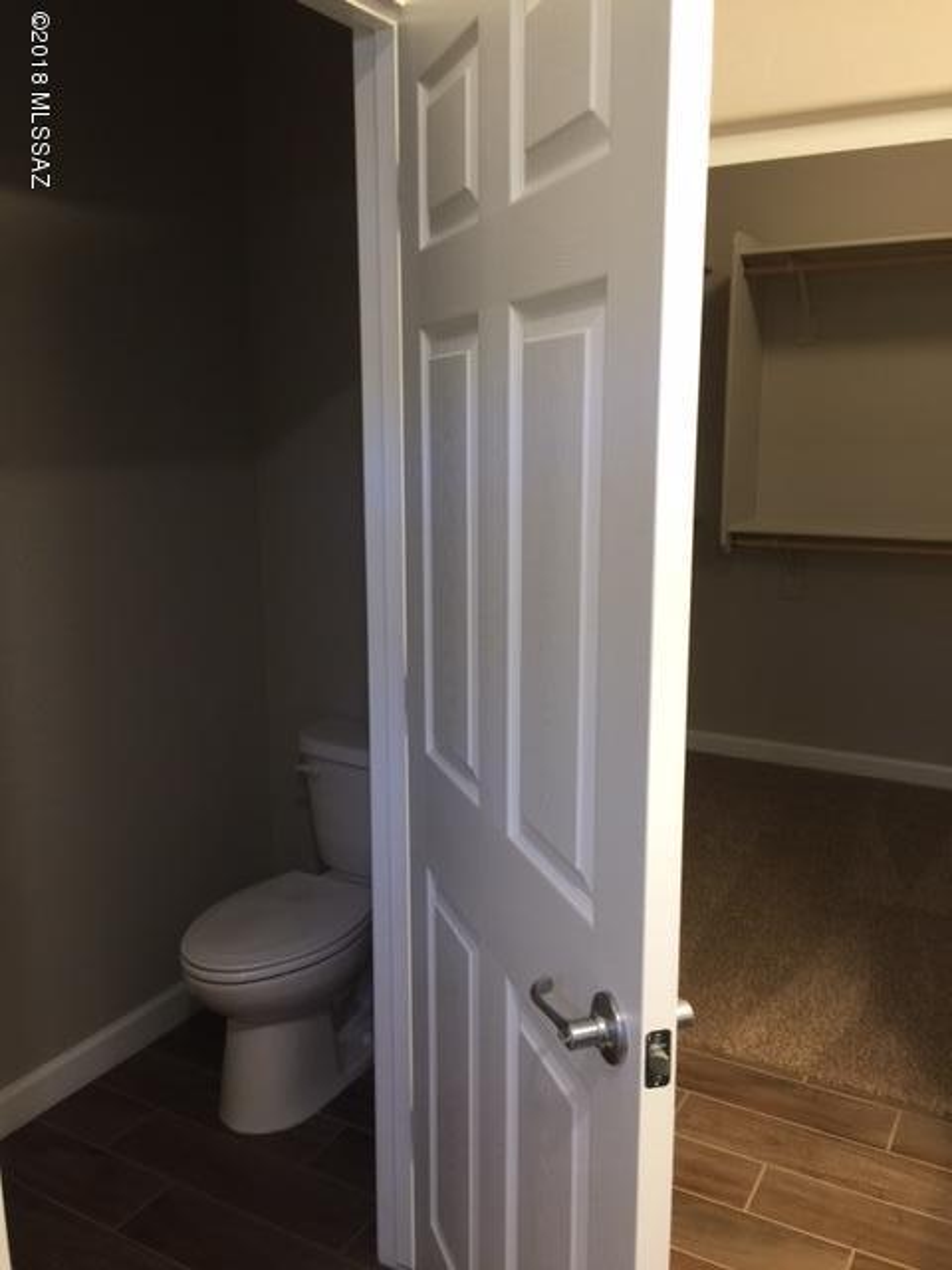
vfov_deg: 61.7
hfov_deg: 48.2
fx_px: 1063
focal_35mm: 29
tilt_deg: -9.6
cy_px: 635
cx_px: 476
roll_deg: +0.7
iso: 40
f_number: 2.2
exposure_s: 1/15
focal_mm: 4.15
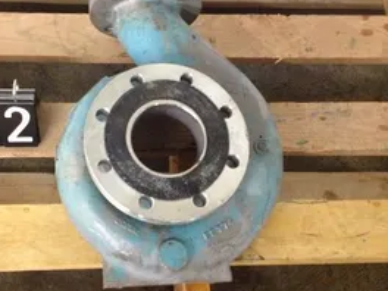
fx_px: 594
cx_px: 123
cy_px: 110
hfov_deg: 35.7
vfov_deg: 27.4
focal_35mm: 53
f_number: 2.4
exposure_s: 1/20
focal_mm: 4.28
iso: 400
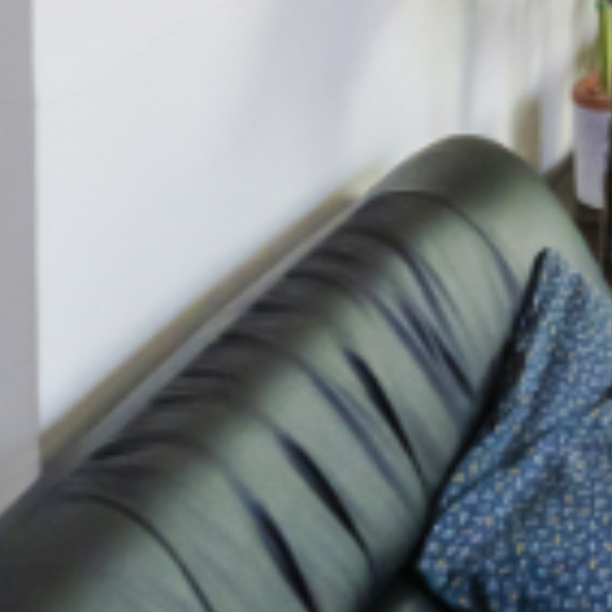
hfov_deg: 15.7
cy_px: -543
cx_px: 1211
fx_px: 1760
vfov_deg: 16.1
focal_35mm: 88
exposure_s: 1/30
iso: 400
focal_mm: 7
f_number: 4
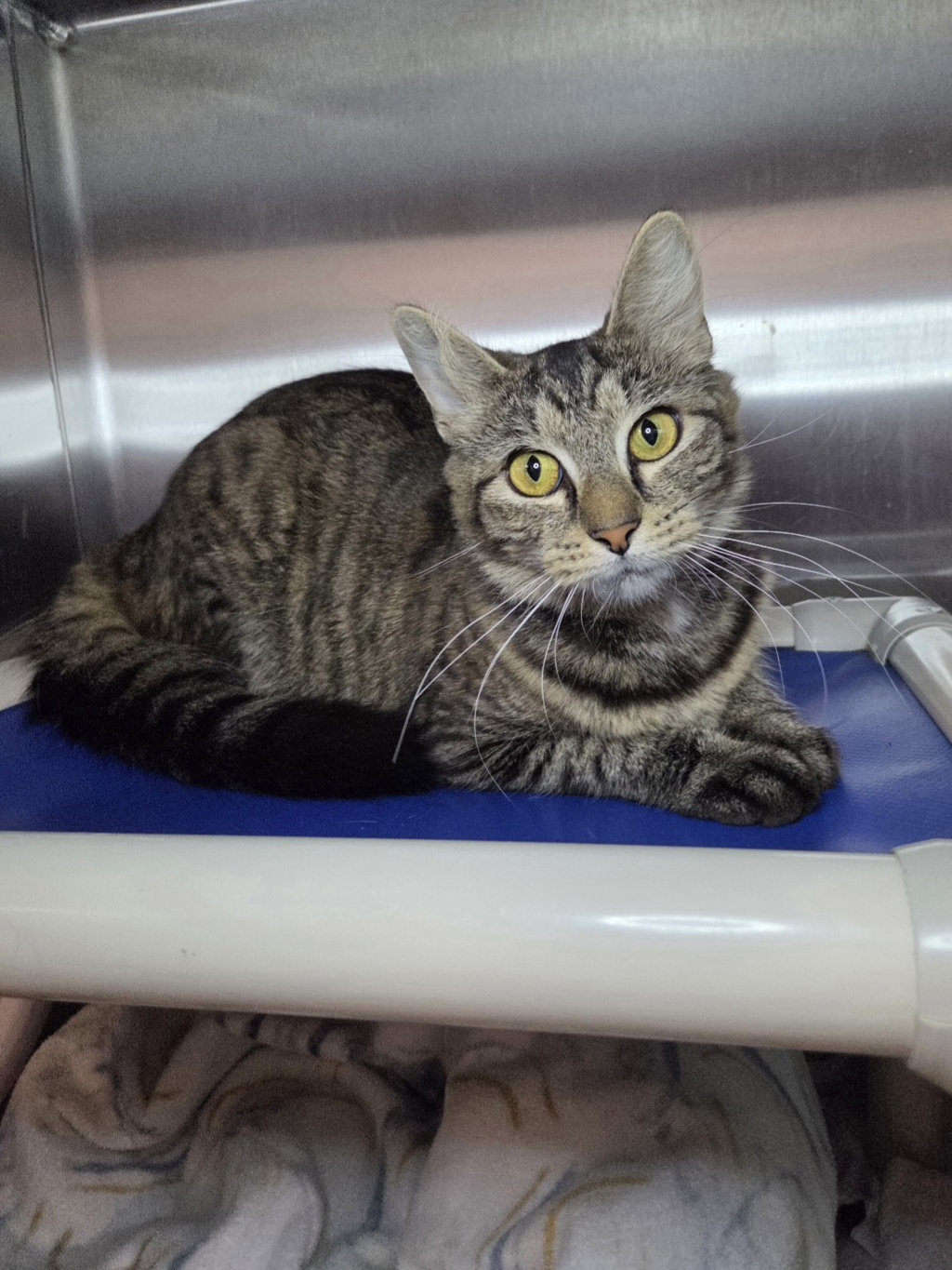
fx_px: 843
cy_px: 635
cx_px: 476
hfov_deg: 58.9
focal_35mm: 23
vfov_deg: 73.9
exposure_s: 1/61.7
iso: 125
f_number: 1.8
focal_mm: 5.4
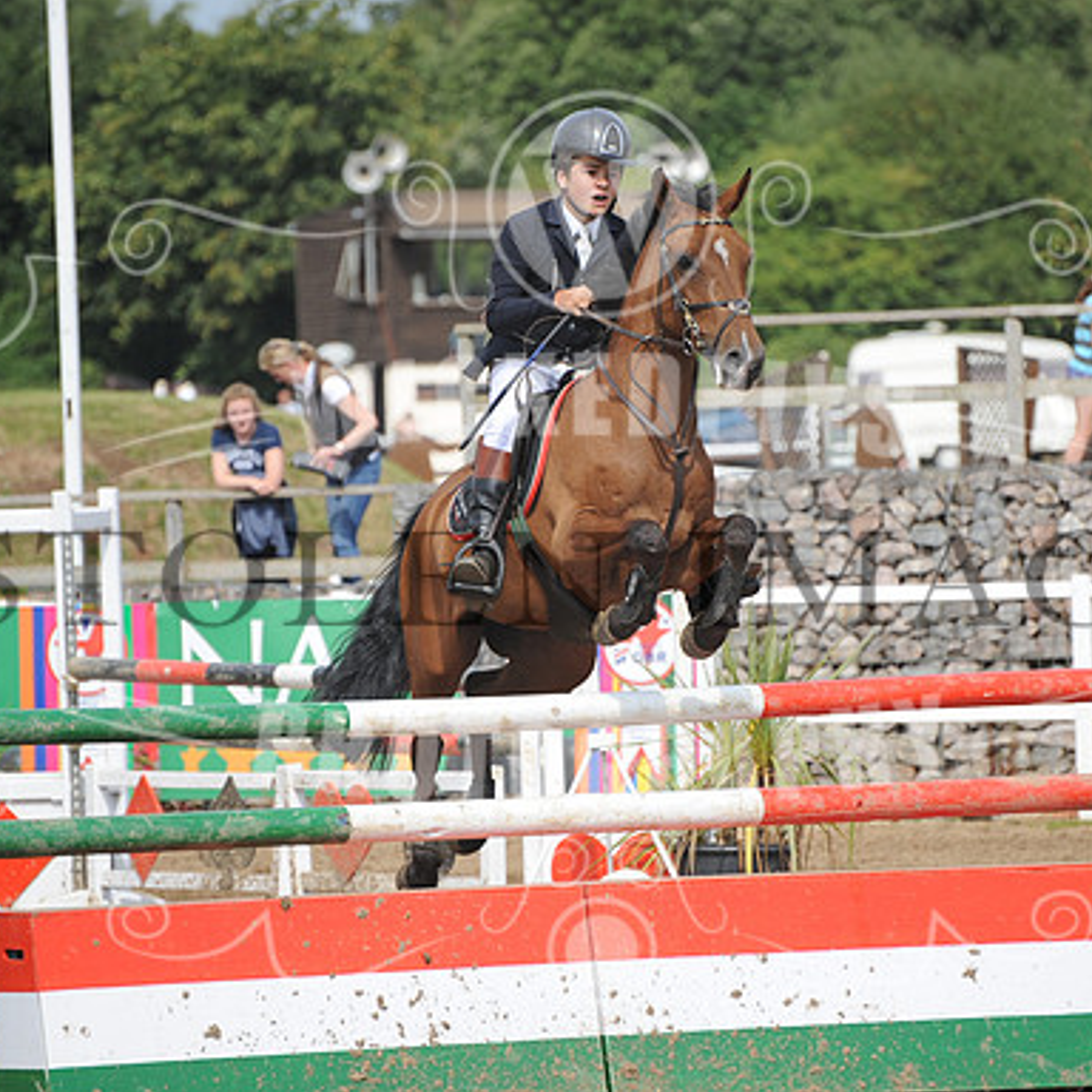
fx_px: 10993
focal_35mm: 308
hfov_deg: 5.7
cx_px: 603
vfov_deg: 5.7
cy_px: 546
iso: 320
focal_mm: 240
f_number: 5.6
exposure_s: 1/1250
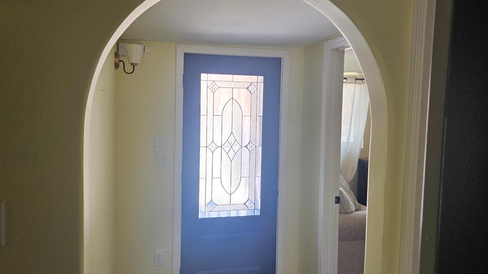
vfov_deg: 40.2
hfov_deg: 66.0
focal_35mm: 29
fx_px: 375
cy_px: 137
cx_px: 232
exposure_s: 1/120
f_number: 1.8
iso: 125
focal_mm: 5.4
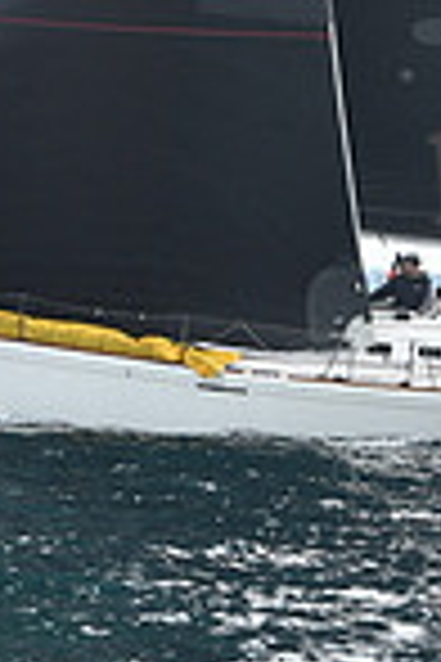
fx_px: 6523
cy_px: -63
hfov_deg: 3.9
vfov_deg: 5.8
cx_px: 196
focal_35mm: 355
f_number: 6.3
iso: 250
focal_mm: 90
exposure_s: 1/800
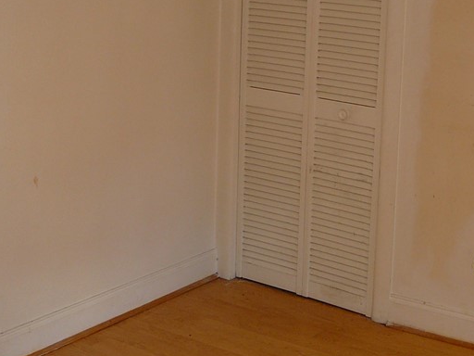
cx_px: 367
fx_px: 959
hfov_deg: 27.3
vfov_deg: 20.7
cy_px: 53
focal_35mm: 70
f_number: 2.8
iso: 100
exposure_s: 1/30
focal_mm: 5.2
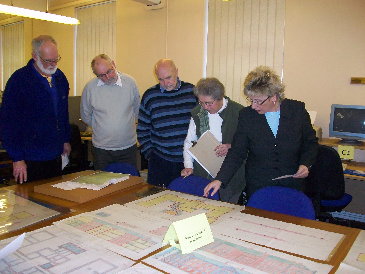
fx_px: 337
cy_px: 137
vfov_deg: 44.2
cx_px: 182
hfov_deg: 56.8
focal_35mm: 32
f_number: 2.8
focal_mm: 5.7
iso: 160
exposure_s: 1/60
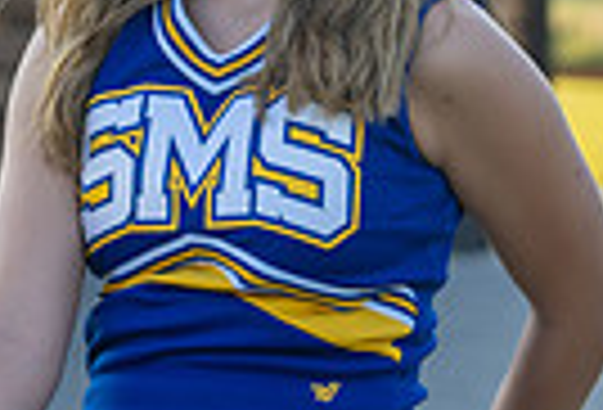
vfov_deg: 4.3
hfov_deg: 6.4
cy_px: 197
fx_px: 5407
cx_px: 230
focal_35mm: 321
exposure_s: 1/400
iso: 125
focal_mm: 70
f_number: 3.2
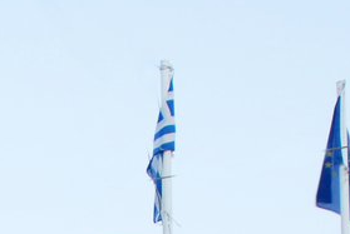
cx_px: -97
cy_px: 531
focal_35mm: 186
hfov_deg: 10.8
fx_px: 1811
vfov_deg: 7.0
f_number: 3.5
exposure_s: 1/20
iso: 100
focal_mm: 18
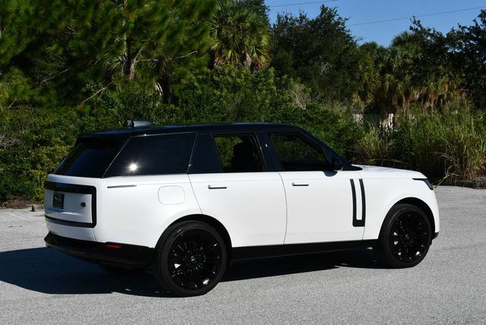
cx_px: 243
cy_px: 162
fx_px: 865
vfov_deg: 21.3
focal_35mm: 64
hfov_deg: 31.4
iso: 100
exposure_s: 1/400
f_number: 10
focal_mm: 32
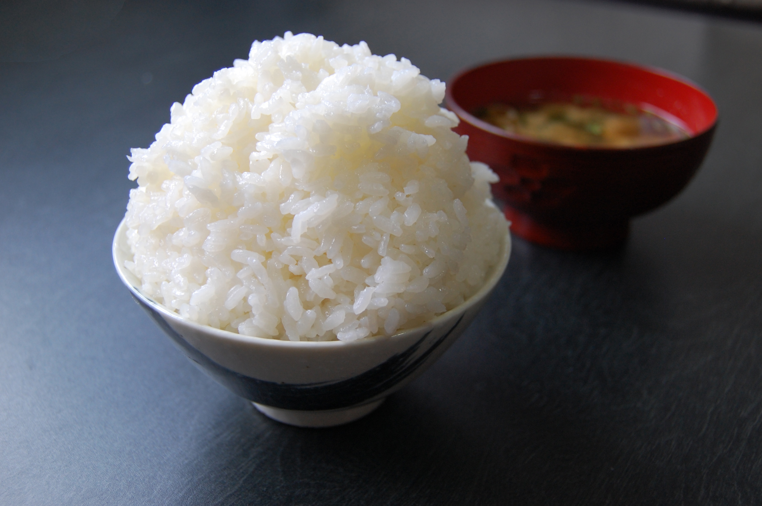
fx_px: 825
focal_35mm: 39
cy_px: 253
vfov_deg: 34.1
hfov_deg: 49.6
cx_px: 381
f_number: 4.2
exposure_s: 1/60
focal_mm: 26
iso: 400
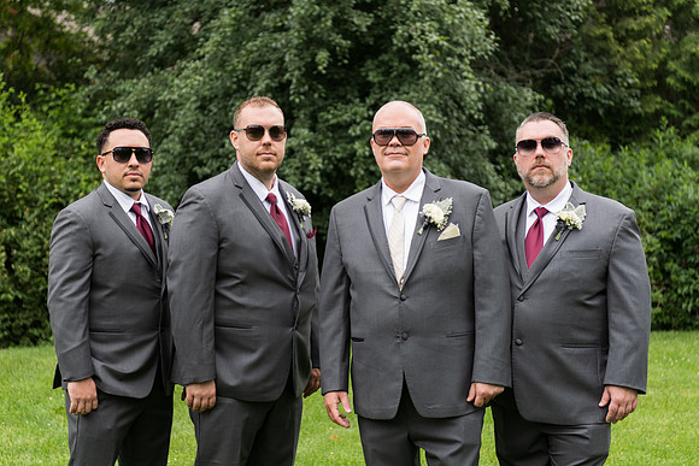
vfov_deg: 20.4
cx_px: 324
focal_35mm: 67
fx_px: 1293
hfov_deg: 30.2
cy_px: 232
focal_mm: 62
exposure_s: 1/500
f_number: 2.8
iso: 140
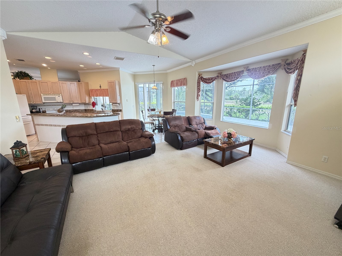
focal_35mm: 14
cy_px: 128
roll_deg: +0.9
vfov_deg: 85.7
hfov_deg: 102.1
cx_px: 171
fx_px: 138
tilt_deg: -12.3
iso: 250
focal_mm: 2.22
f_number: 2.2
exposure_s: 1/60
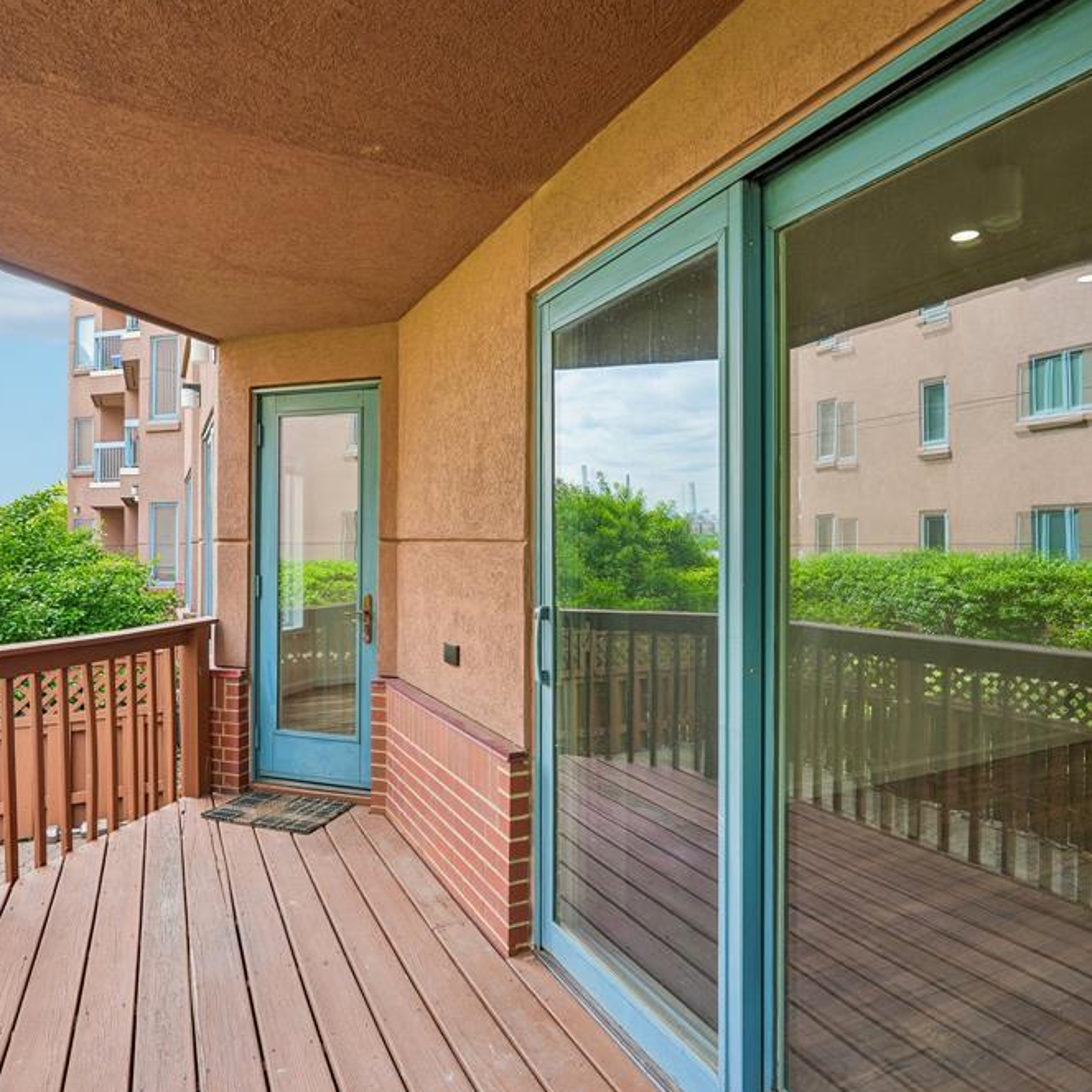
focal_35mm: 21
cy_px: 542
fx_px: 749
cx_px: 542
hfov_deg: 72.1
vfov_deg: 72.1
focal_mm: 16
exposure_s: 1/30
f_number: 8
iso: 125
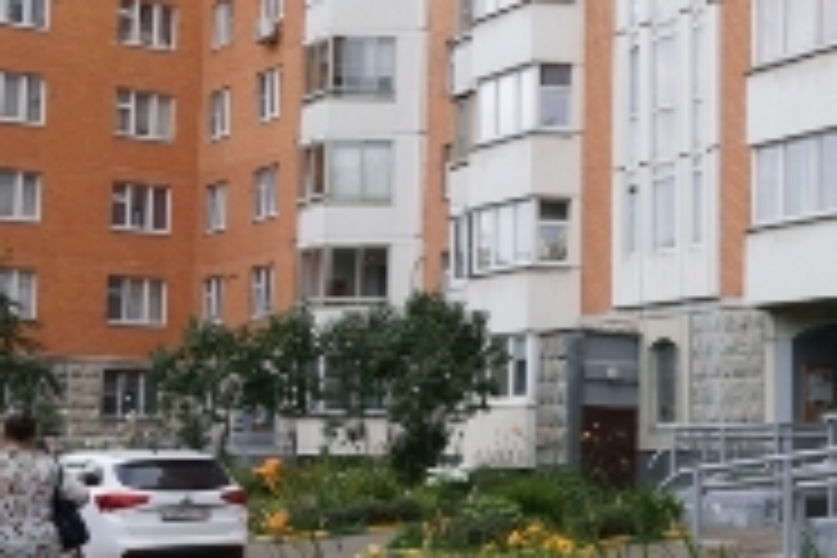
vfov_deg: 20.9
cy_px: 286
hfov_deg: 29.1
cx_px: 828
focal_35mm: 65
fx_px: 1511
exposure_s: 1/250
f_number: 8
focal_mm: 18
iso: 500
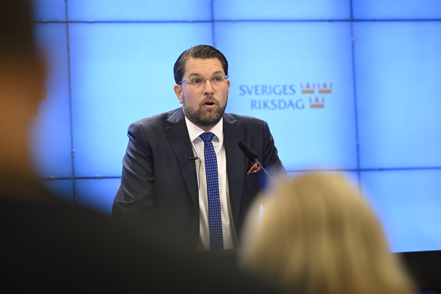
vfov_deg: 6.9
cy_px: 147
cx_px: 220
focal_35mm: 200
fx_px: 2450
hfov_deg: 10.3
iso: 640
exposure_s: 1/125
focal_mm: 200
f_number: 3.2
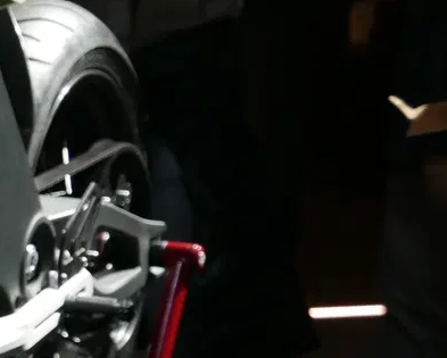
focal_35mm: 215
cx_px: -216
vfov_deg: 7.2
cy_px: 216
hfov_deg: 8.8
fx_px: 2846
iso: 1600
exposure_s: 1/125
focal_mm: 34
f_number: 2.8
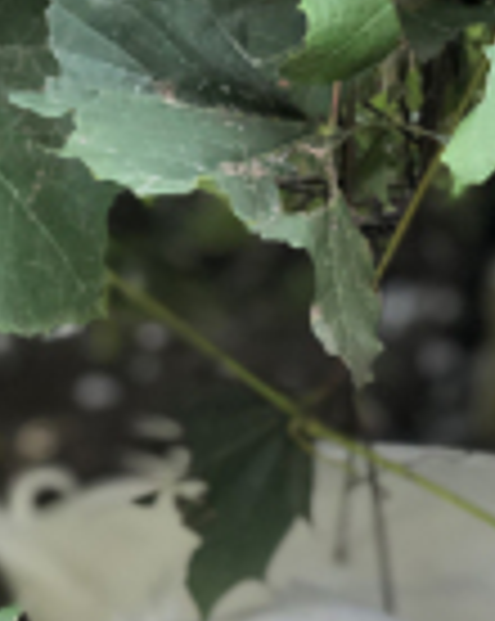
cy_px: 612
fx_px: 2698
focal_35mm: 147
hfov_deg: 10.4
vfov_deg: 13.0
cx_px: 544
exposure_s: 1/60
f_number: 2.4
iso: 40
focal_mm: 6
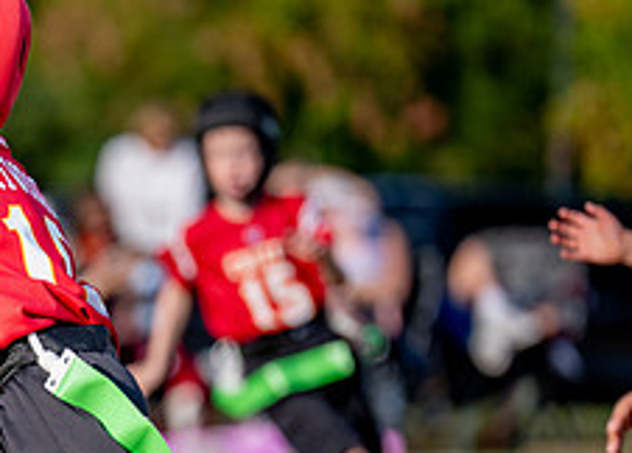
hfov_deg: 4.3
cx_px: -158
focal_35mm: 472
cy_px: 334
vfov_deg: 3.1
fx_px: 8482
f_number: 2.8
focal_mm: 160
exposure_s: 1/4000
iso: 250
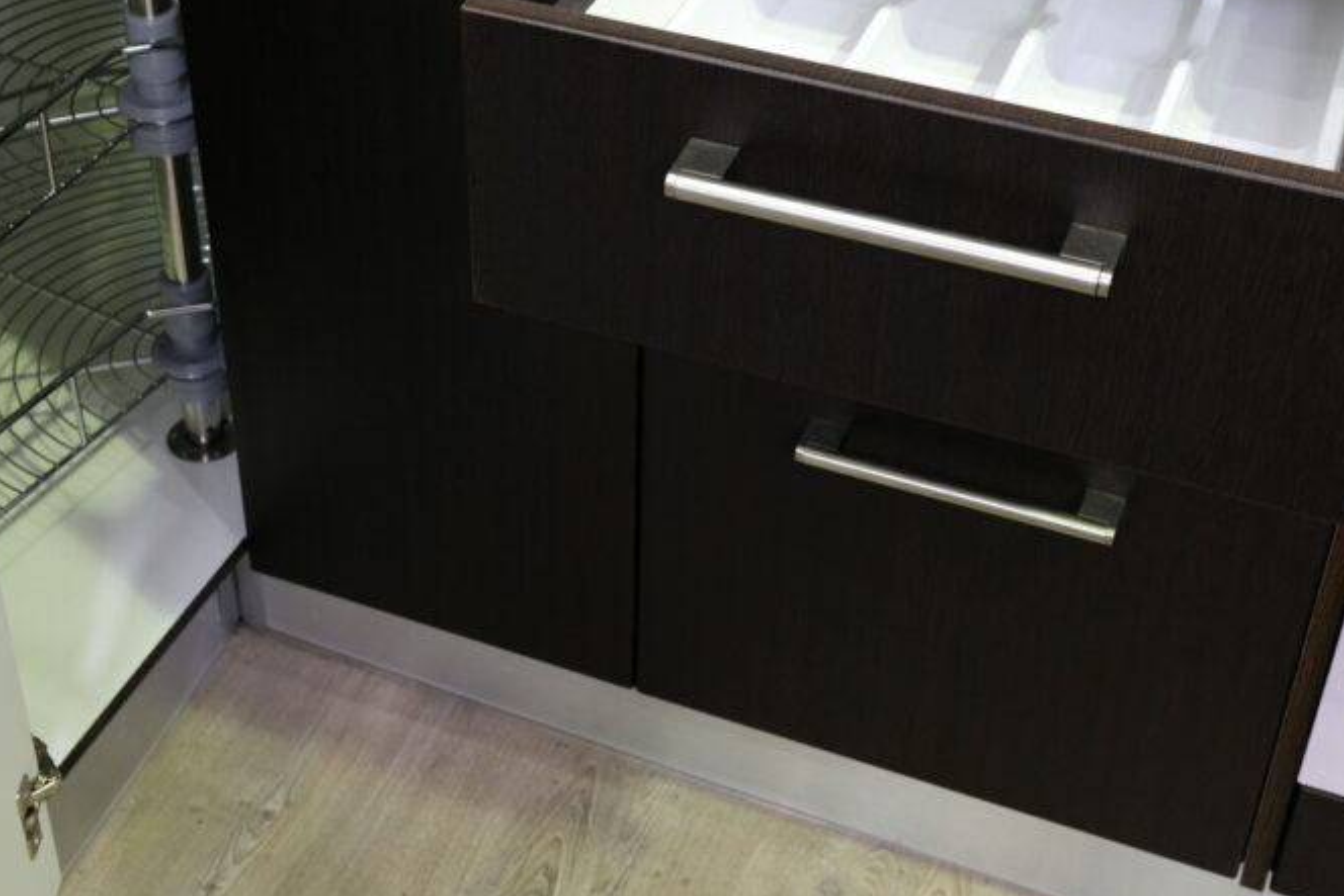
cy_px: 215
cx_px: 662
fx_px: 2016
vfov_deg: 24.8
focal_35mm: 54
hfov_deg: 36.9
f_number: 4
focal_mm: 23.3
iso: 800
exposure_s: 1/20
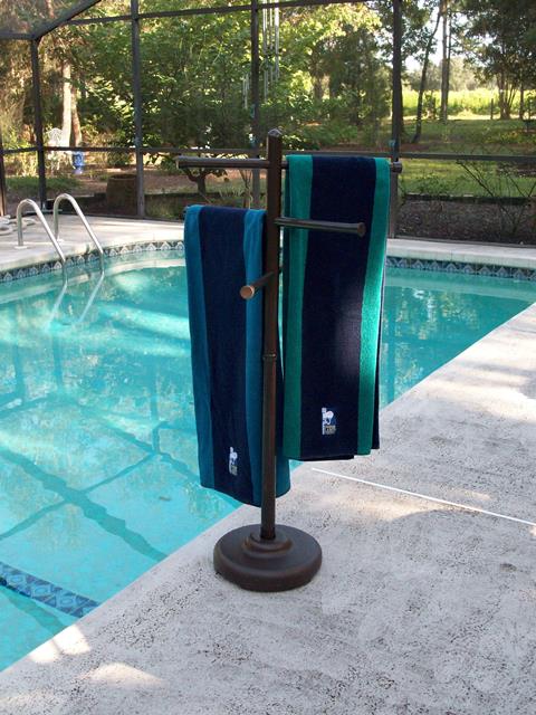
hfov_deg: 34.3
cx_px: 268
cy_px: 358
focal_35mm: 42
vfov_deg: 44.8
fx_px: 867
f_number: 3.2
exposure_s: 1/147
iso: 179
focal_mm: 7.1
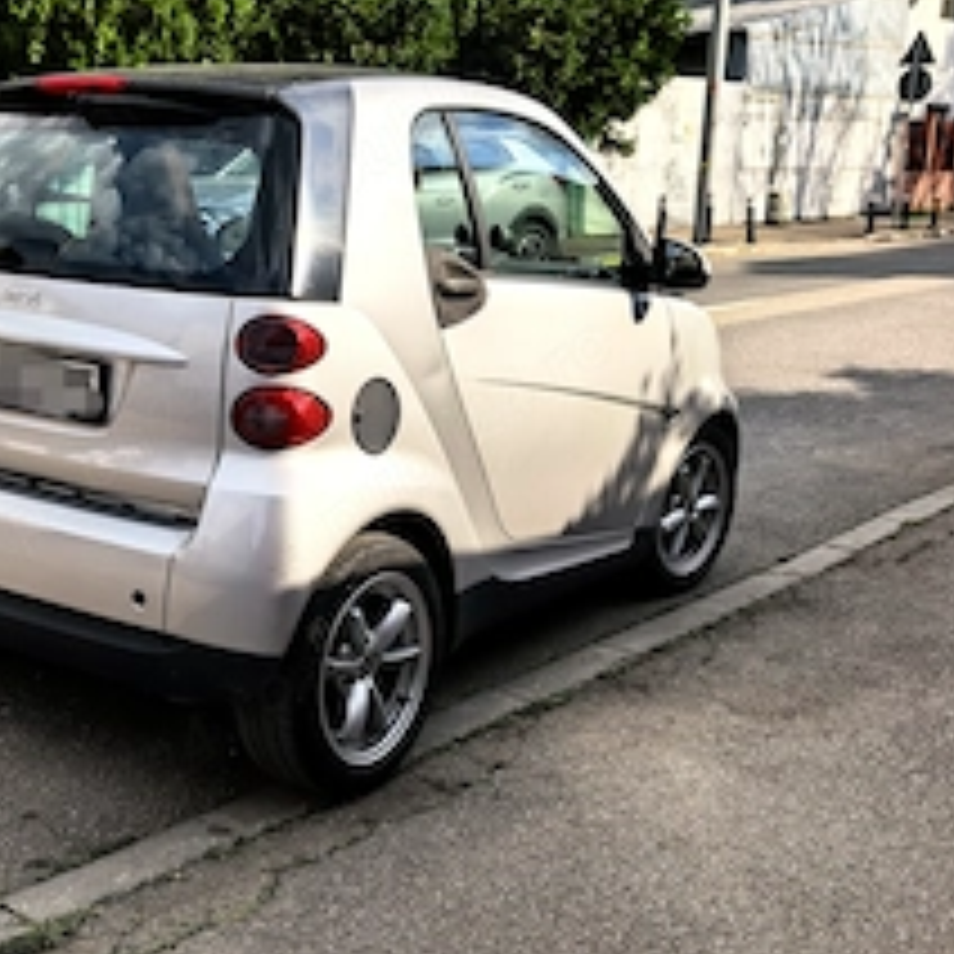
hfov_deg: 37.1
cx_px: 306
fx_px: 1403
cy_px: 508
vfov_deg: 37.5
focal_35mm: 45
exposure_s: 1/3546
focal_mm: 8.5
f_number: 2
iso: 50
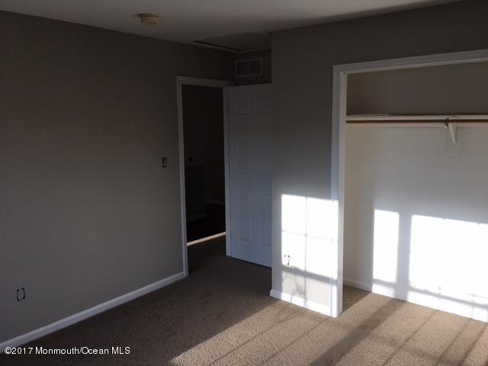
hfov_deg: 61.7
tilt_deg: -6.4
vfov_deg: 48.2
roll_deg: -0.4
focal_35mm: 29
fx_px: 409
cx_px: 244
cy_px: 183
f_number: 2.2
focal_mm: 4.15
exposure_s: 1/217
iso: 25
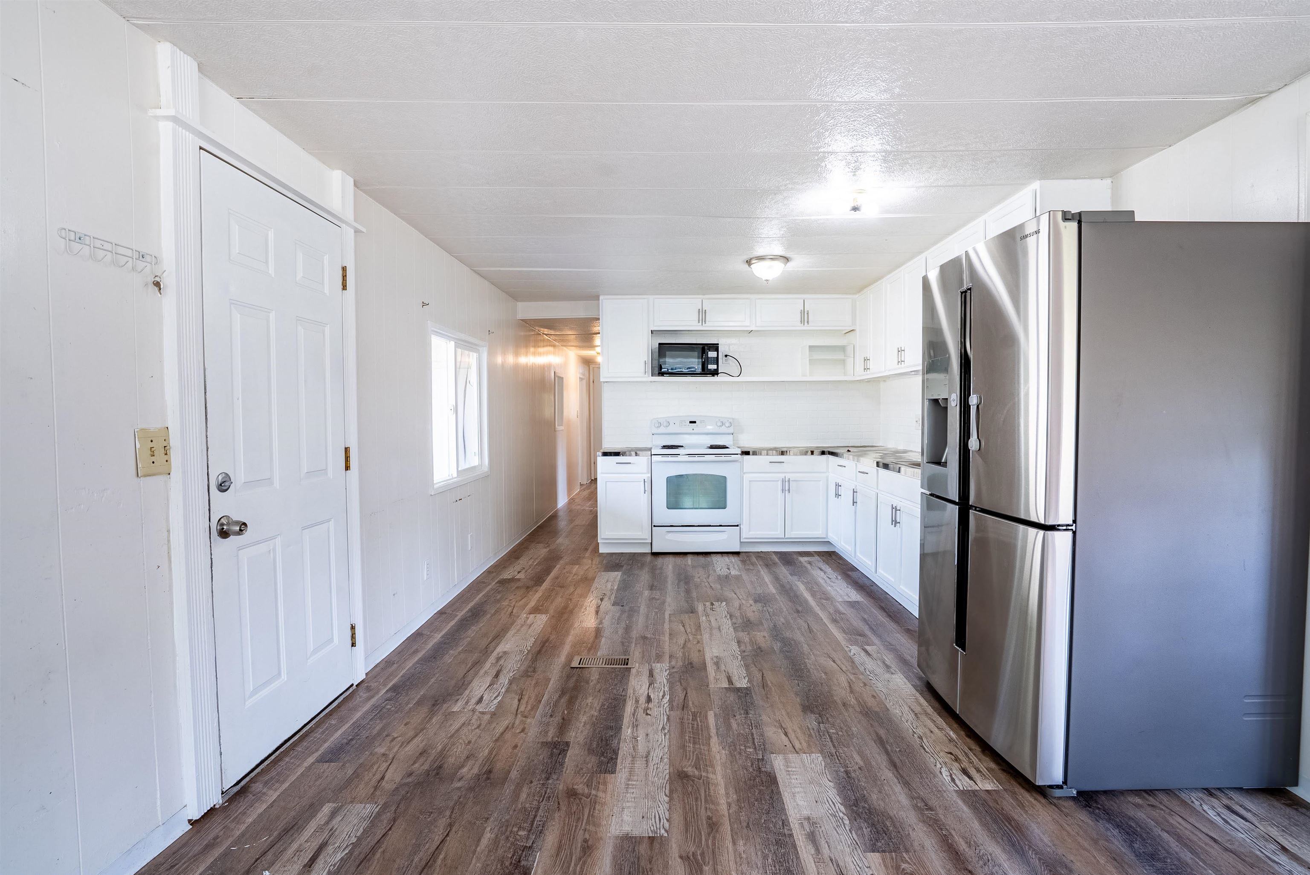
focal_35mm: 16
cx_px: 655
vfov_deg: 73.8
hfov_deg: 96.7
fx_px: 583
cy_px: 438
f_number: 8
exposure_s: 1/320
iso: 400
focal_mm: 16
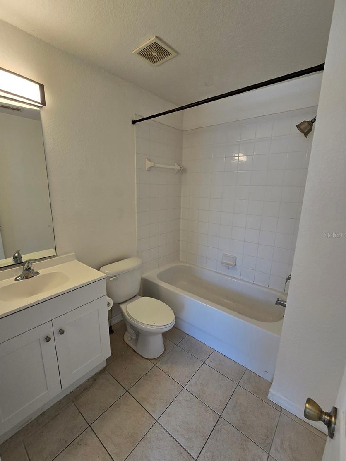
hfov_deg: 85.7
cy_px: 235
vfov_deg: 102.0
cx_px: 167
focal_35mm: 14
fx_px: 187
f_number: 2.2
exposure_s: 1/60
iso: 50
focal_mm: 2.2
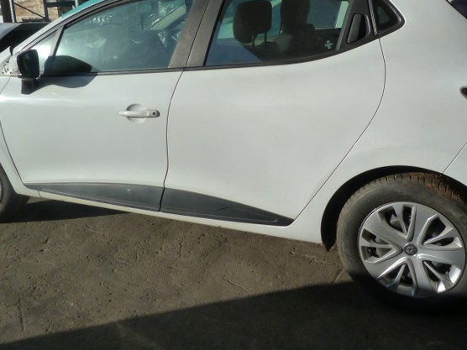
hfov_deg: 51.2
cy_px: 101
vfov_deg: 38.9
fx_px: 486
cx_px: 270
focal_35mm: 36
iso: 125
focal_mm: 4.5
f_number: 5.6
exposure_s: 1/400
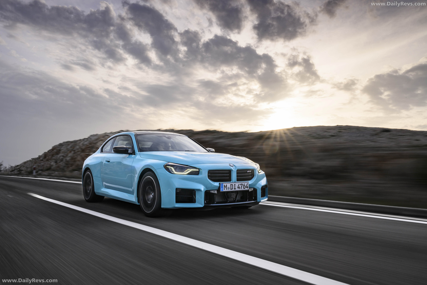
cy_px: 142
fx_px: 374
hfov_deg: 59.5
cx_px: 214
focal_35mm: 32
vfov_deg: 41.7
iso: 80
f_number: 20
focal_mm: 31.5
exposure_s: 1/20
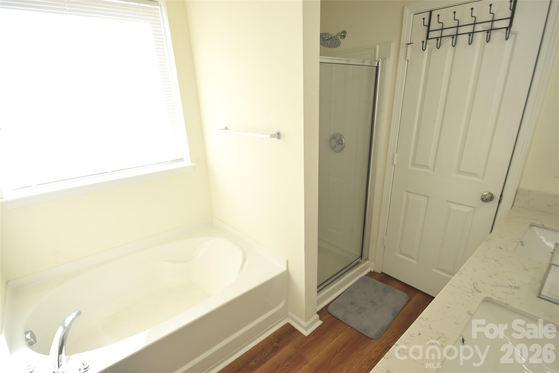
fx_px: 268
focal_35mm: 17
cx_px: 280
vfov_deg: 69.7
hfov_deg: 92.4
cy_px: 186
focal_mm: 11.5
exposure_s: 1/125
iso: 110
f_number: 5.6
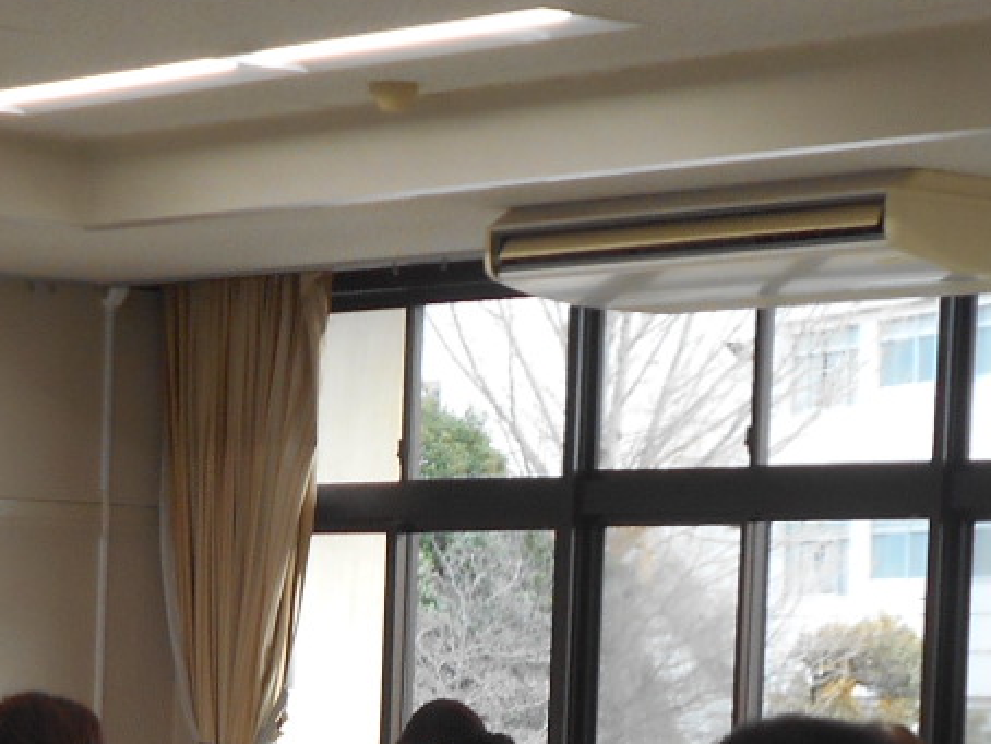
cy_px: 1224
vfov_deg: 9.2
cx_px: 367
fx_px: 4440
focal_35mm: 155
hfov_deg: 12.7
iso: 80
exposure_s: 1/50
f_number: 4.2
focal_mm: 7.7
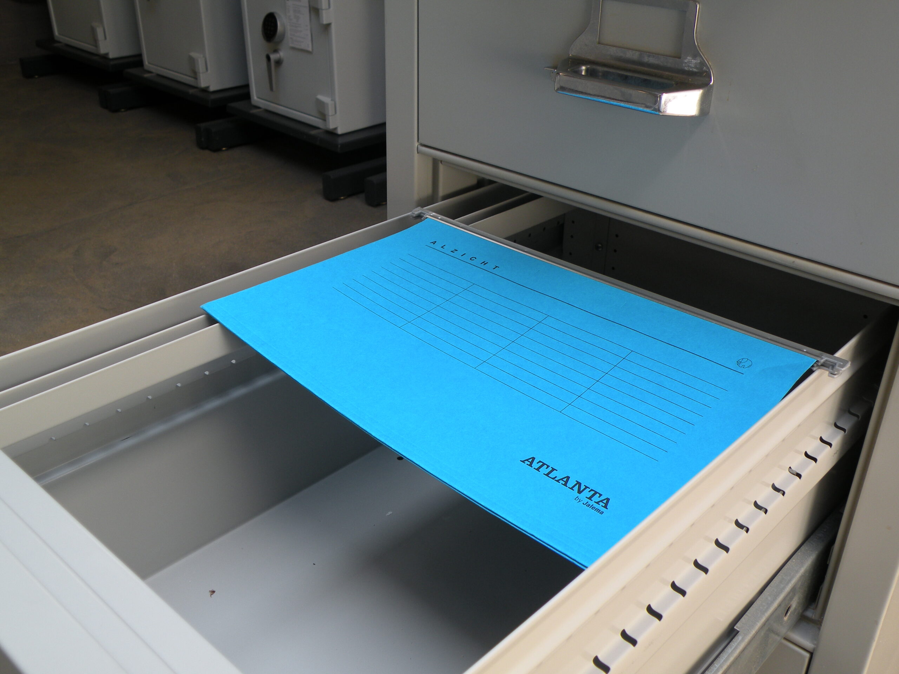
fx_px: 857
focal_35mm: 33
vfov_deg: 42.9
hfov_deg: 55.4
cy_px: 337
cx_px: 450
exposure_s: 1/68.6
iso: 64
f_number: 3.2
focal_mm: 5.8
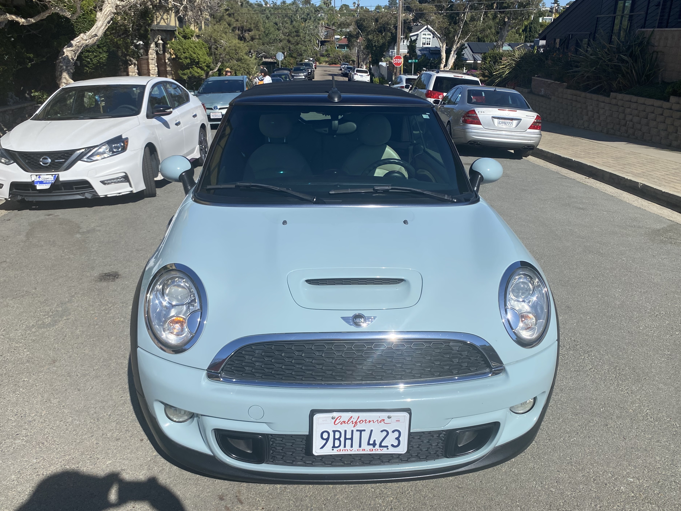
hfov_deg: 63.4
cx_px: 340
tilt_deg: -23.3
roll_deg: +0.0
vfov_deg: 49.7
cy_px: 257
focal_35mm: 28
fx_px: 551
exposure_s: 1/4274
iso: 32
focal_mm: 4.25
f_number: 1.8
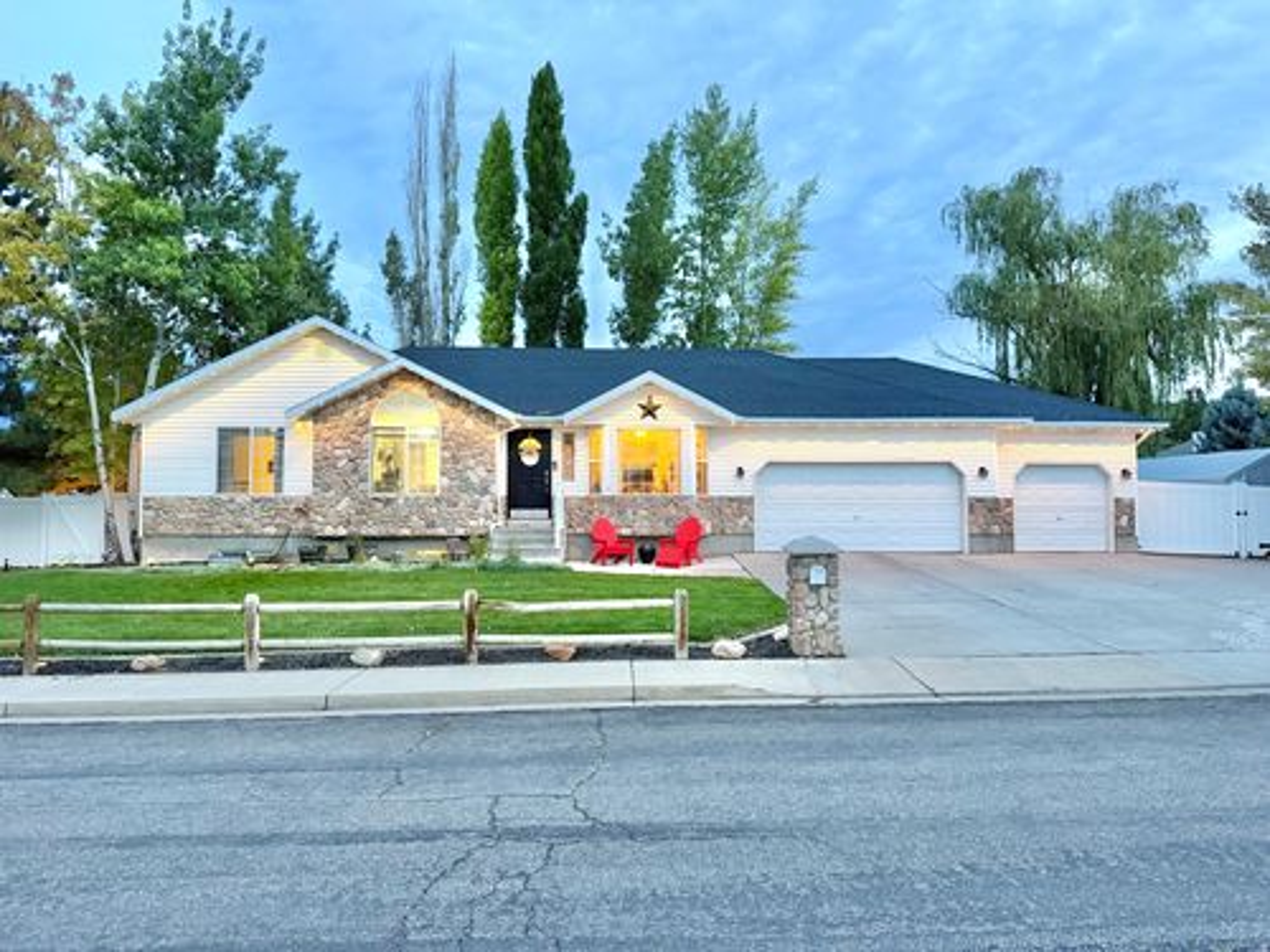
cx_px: 635
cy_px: 476
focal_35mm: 24
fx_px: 881
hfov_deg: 71.6
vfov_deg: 56.8
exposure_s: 1/40
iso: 640
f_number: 1.78
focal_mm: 6.76
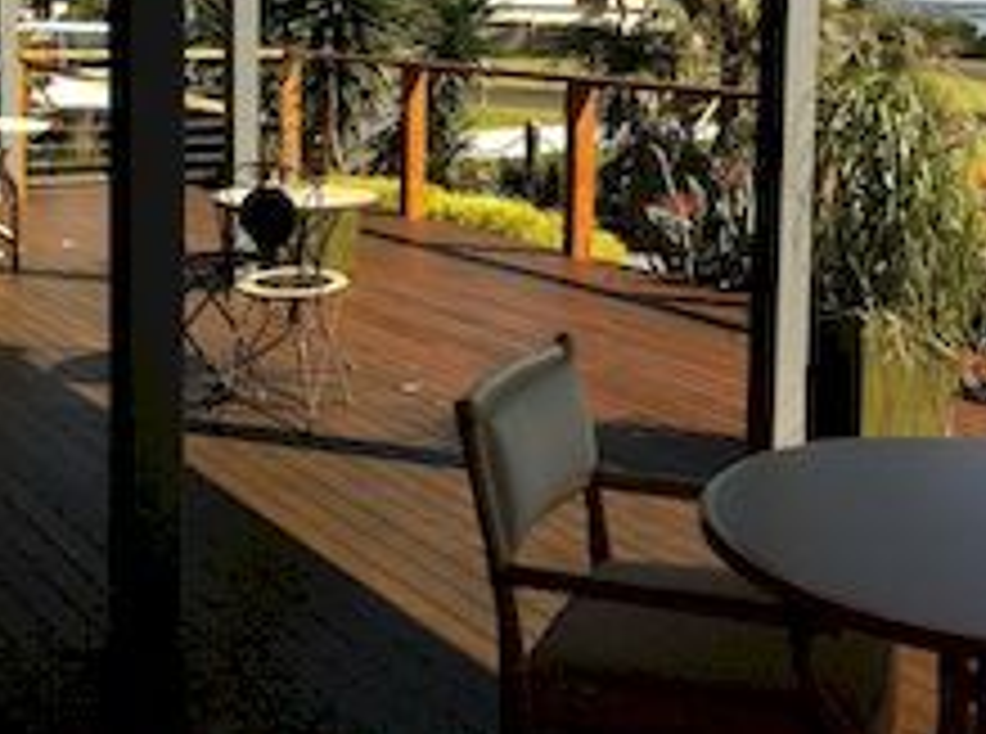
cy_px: 160
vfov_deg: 25.6
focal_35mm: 56
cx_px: 563
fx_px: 1591
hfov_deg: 34.4
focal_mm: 3.85
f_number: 2.8
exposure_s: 1/815
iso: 80
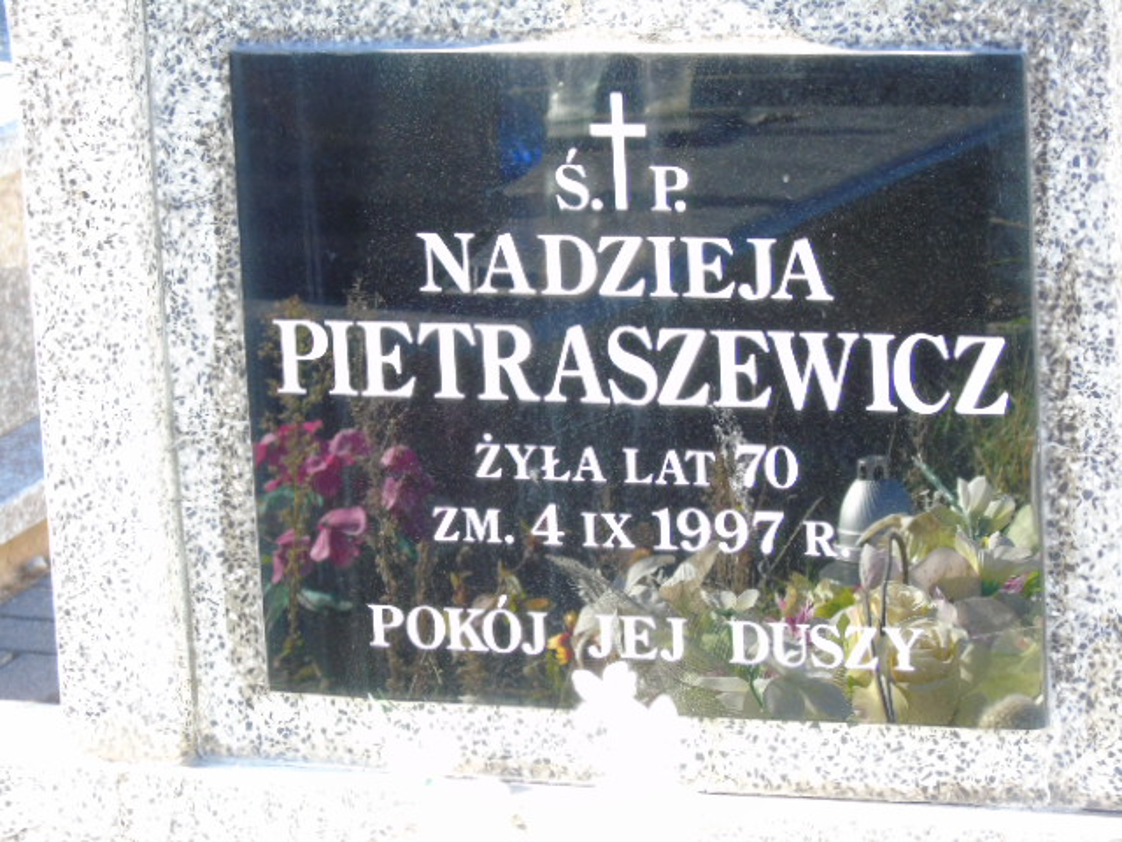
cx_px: 561
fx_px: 5251
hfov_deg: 12.2
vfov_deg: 9.2
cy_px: 421
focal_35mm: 162
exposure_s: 1/125
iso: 400
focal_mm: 29
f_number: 4.9
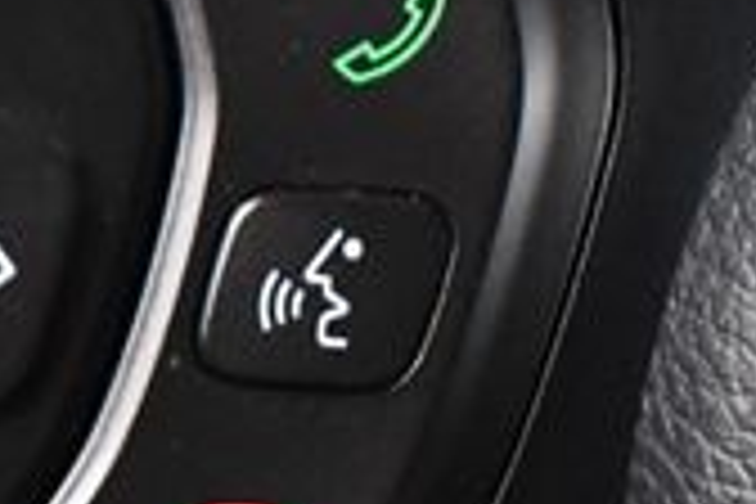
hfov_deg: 13.9
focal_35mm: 137
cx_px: -441
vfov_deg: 10.0
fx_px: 2877
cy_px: 99
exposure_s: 1/60
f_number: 3.5
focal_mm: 18
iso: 5600
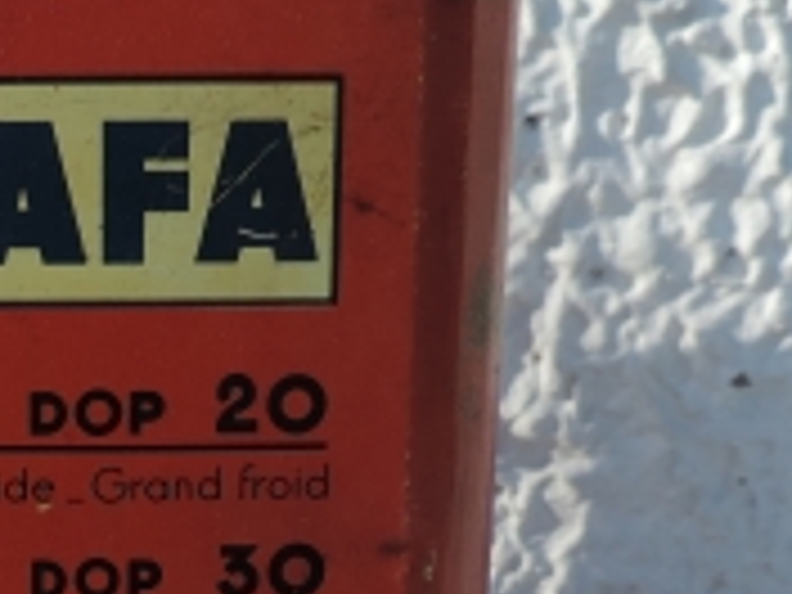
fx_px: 1876
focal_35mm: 82
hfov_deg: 23.1
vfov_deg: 17.5
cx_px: 45
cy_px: 612
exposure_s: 1/800
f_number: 3
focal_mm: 4.3
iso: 80
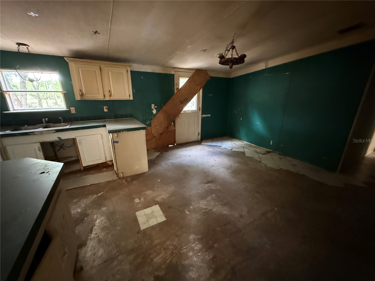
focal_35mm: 14
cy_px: 140
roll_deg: -1.1
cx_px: 188
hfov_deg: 102.1
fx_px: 152
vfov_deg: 85.7
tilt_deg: -18.4
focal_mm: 2.22
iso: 1600
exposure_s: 1/30
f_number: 2.2
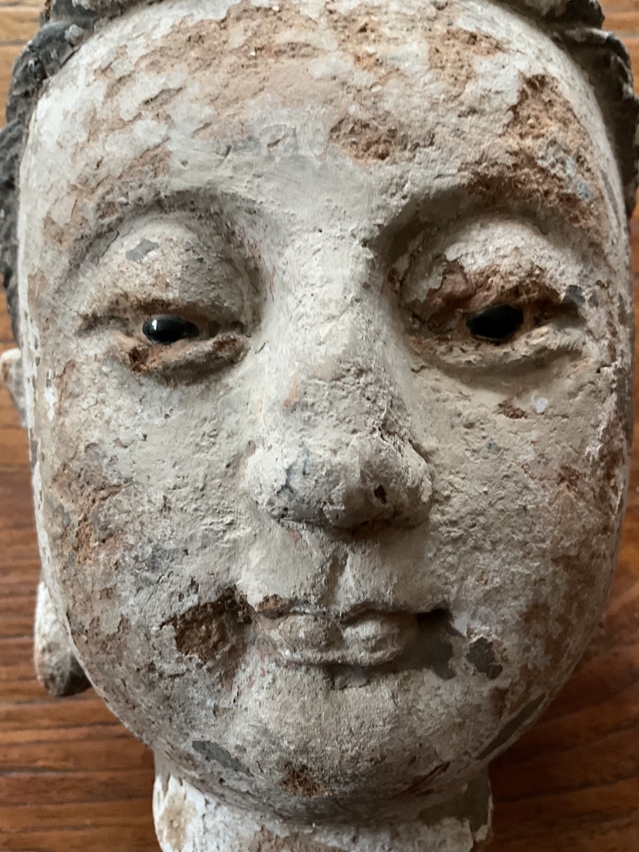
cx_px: 320
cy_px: 426
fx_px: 714
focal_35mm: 29
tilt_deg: -79.0
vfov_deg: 61.7
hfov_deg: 48.2
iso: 200
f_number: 1.8
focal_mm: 3
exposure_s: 1/40
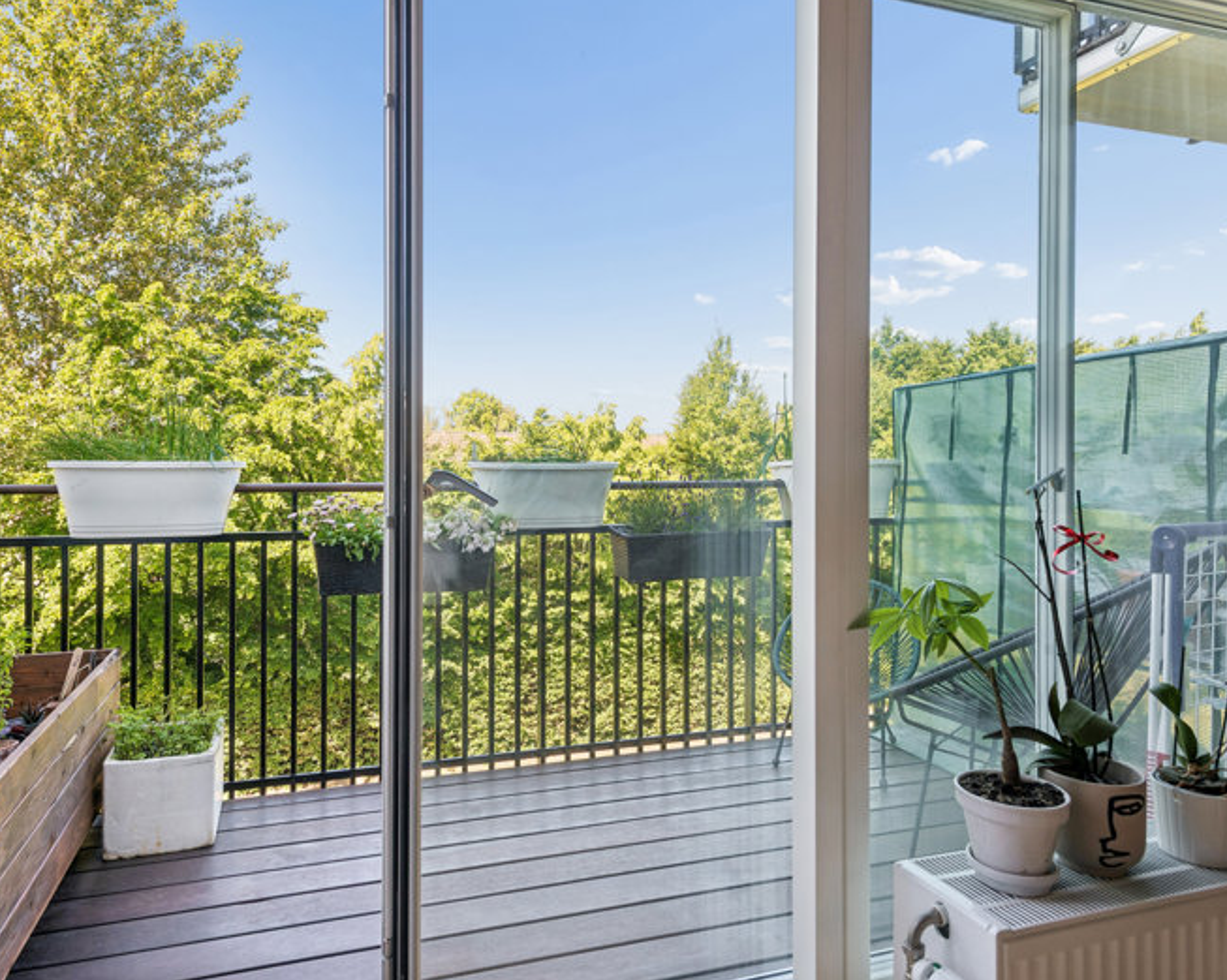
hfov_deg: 72.5
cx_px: 558
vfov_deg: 60.9
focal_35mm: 23
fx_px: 835
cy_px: 491
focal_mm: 20
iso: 200
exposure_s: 1/60
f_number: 10
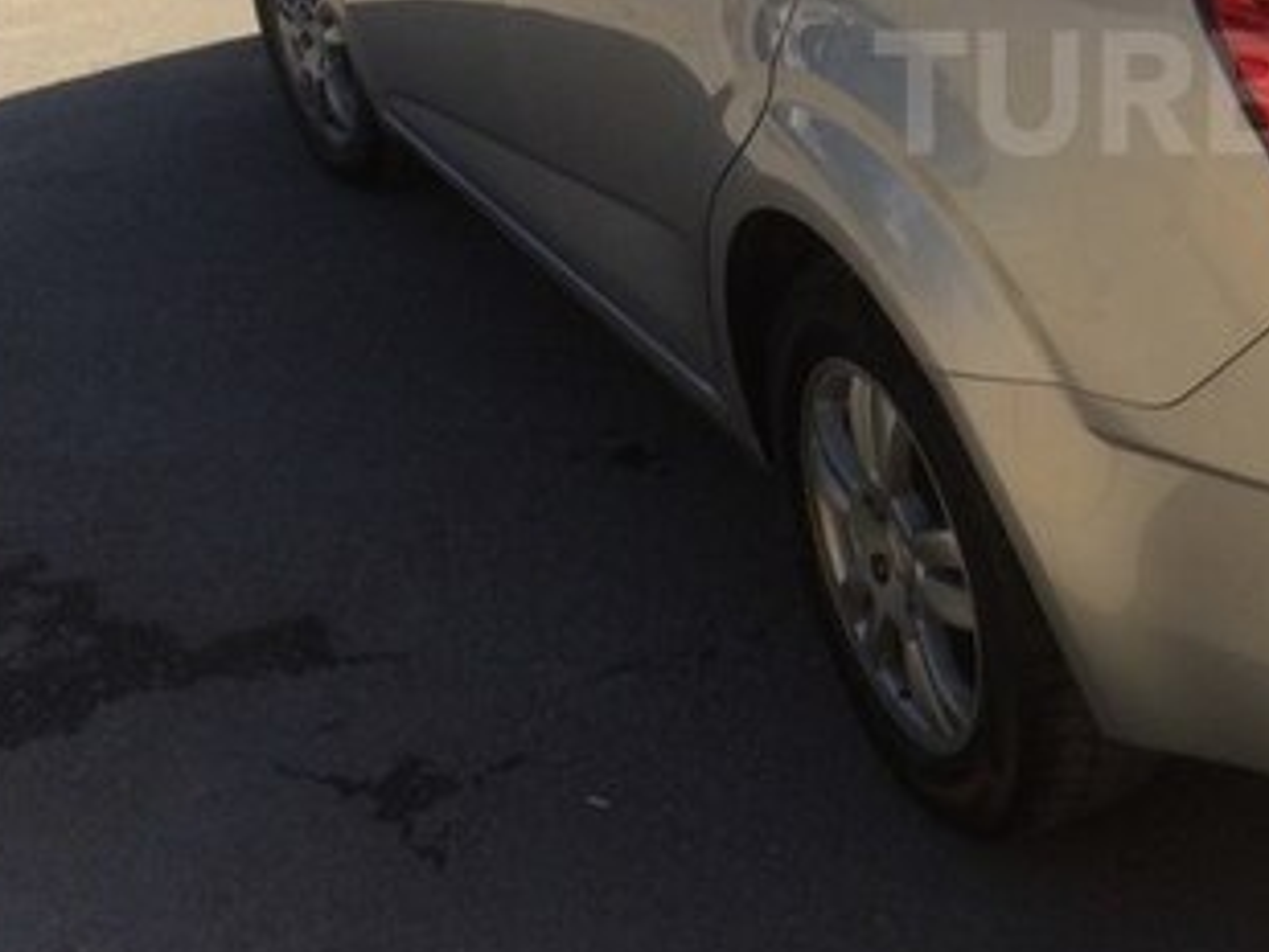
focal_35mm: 62
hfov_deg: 29.0
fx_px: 2274
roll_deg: +3.6
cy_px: 92
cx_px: 1294
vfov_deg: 23.1
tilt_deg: -21.3
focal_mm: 4.15
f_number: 2.2
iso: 32
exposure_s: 1/2053
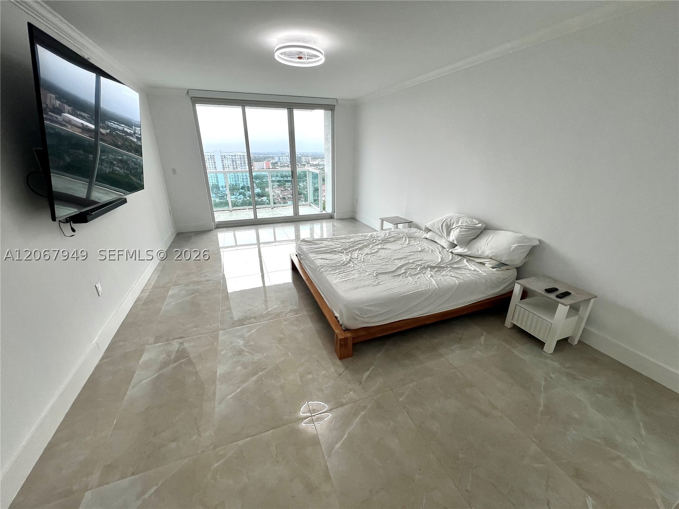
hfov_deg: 106.2
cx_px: 340
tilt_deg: -22.5
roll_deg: -0.1
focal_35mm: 13
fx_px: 255
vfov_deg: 89.9
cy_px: 254
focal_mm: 1.57
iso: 40
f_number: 1.8
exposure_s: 1/120
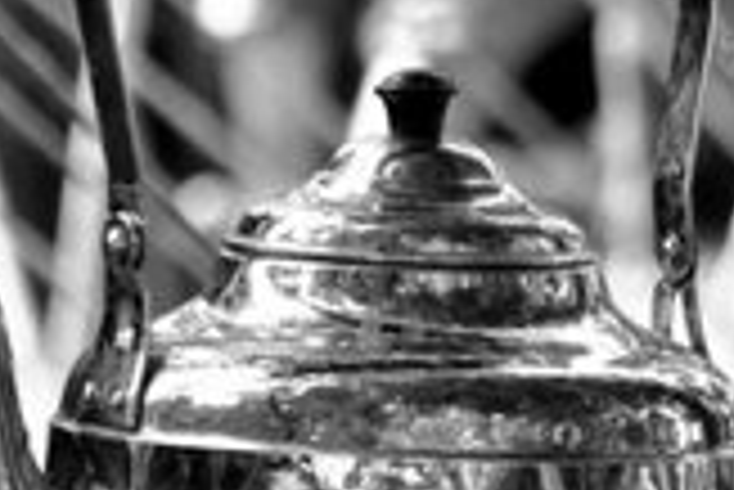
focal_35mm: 419
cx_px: 1000
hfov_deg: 4.9
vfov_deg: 3.3
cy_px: 940
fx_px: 8550
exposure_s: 1/125
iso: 200
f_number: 4
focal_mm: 70
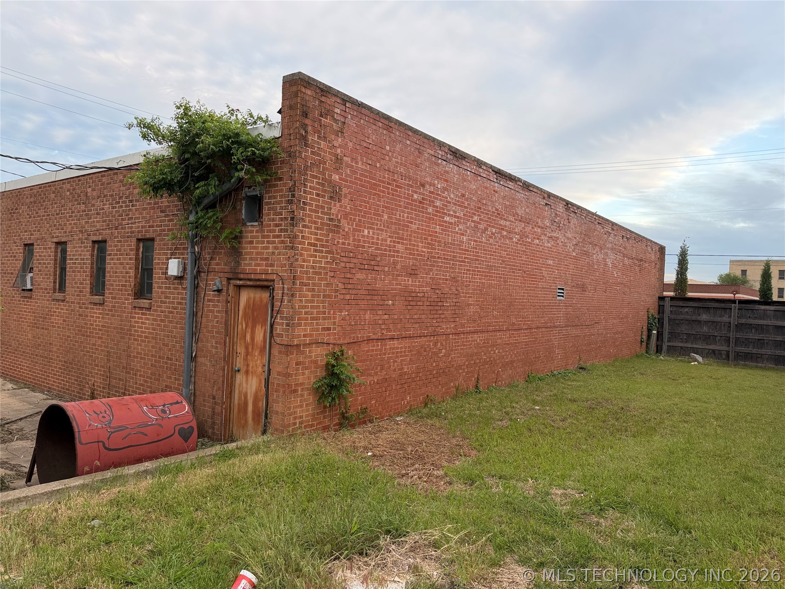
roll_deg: -0.9
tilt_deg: -0.2
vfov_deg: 56.8
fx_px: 544
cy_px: 294
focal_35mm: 24
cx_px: 392
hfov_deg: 71.6
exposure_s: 1/176
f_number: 1.78
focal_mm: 6.76
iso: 80
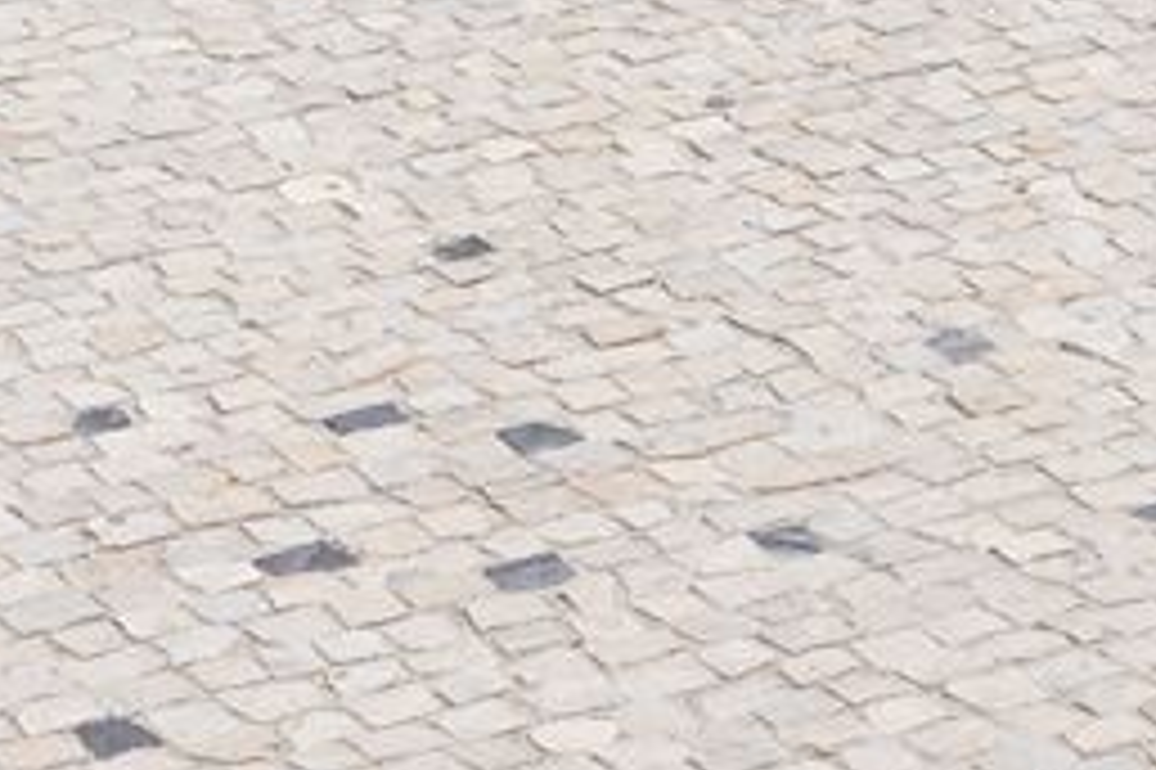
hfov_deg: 11.0
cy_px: -1954
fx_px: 6001
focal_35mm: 187
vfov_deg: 6.4
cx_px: 706
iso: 100
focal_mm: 24
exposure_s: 1/100
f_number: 16
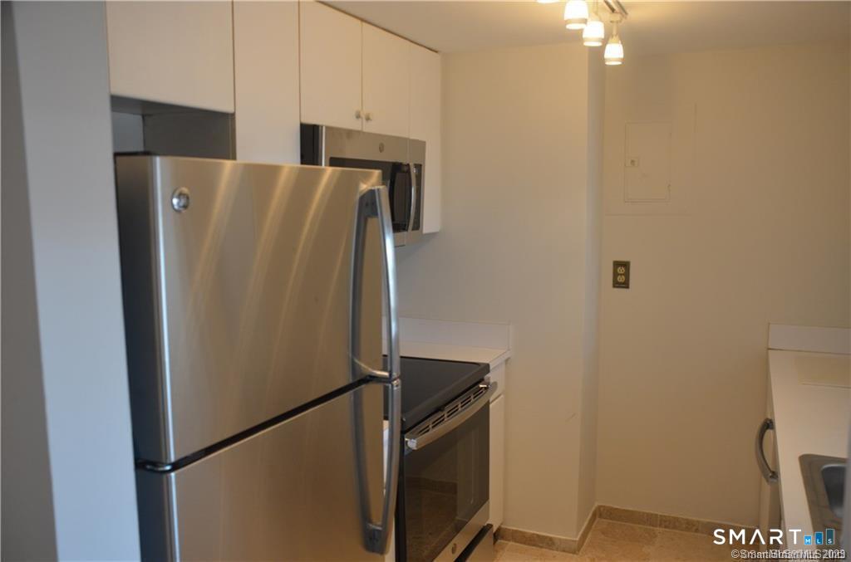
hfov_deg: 62.1
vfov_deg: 43.4
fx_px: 707
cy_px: 281
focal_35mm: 30
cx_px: 426
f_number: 4
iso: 800
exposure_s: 1/60
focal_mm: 20
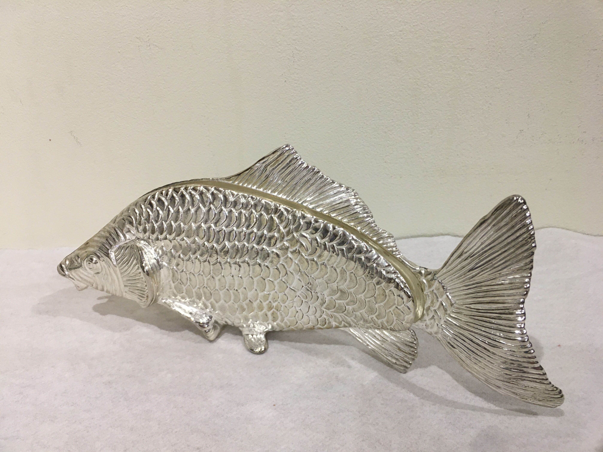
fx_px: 505
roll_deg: +1.6
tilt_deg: -23.8
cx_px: 302
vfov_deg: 48.2
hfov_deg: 61.7
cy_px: 226
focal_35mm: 29
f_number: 2.2
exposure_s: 1/33
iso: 100
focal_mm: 4.15
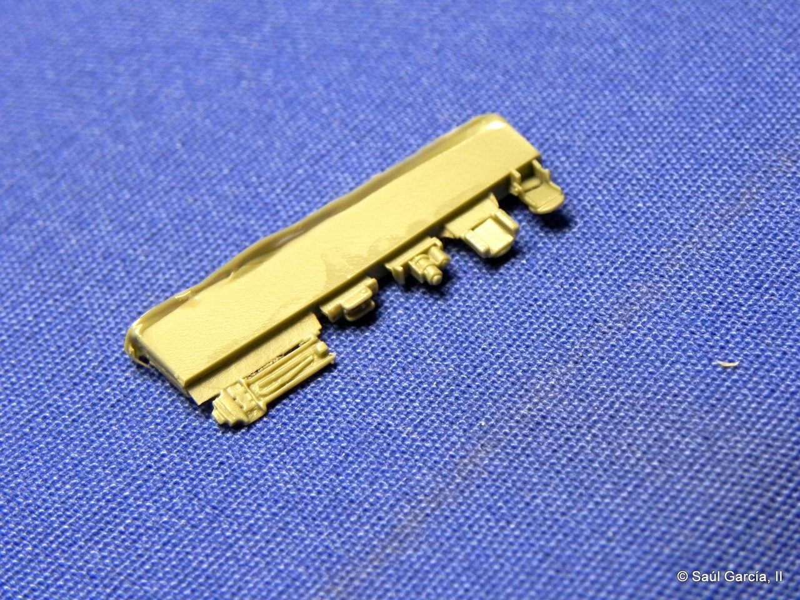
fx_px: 2704
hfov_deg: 16.8
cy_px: 300
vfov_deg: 12.7
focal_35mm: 117
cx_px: 400
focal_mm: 20.8
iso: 400
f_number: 4
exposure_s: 1/17
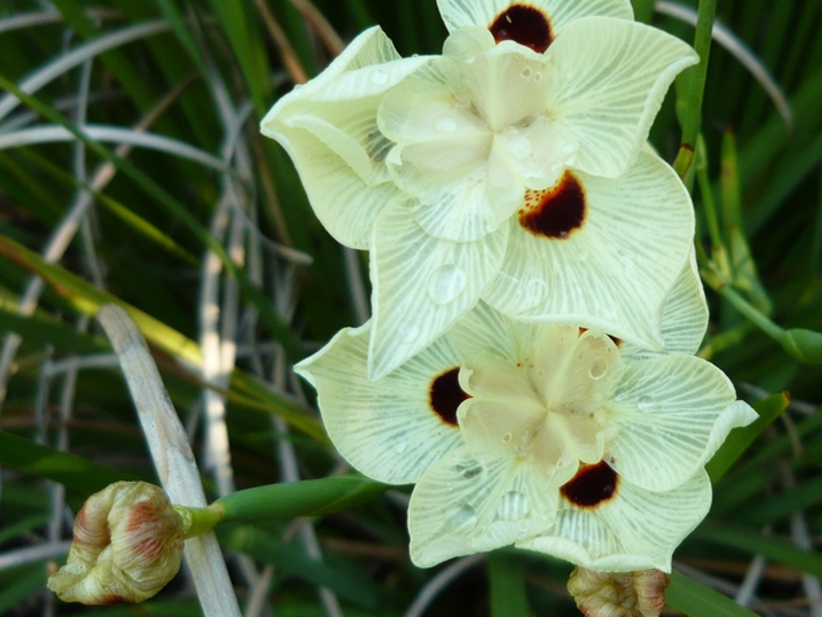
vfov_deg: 26.5
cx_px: 556
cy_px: 238
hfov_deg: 34.6
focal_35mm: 55
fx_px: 1307
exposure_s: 1/125
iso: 100
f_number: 2.8
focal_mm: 5.5
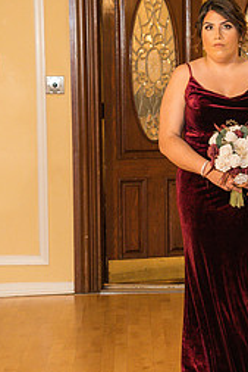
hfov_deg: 9.6
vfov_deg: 14.4
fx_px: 1465
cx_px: 244
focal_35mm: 142
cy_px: 196
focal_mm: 61
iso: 1600
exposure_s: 1/125
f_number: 2.8
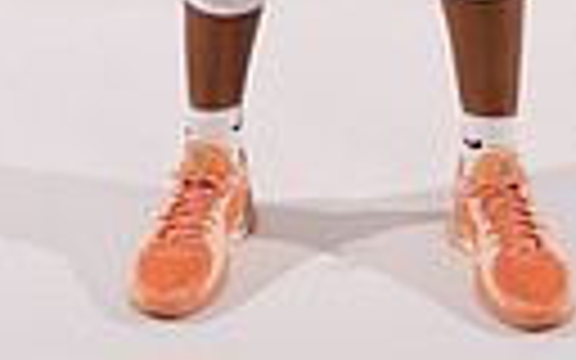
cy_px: -554
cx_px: 346
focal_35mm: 165
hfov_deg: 12.7
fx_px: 2596
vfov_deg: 7.4
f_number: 4
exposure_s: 1/250
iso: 200
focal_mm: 46.1
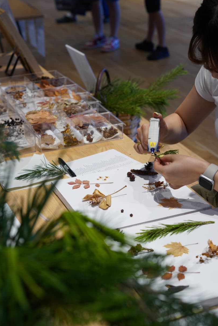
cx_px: 106
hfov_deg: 20.9
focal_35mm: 65
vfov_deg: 31.0
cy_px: 168
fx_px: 590
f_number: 4.5
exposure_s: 1/250
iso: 500
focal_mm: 55
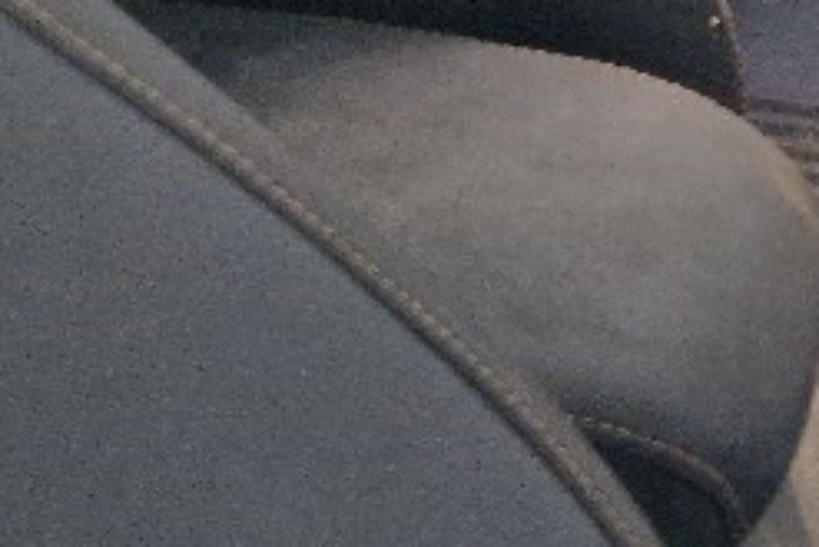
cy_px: -209
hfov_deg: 10.3
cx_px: 1542
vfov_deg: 7.3
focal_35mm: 186
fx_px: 4234
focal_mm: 5.4
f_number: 1.8
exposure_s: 1/455
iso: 50
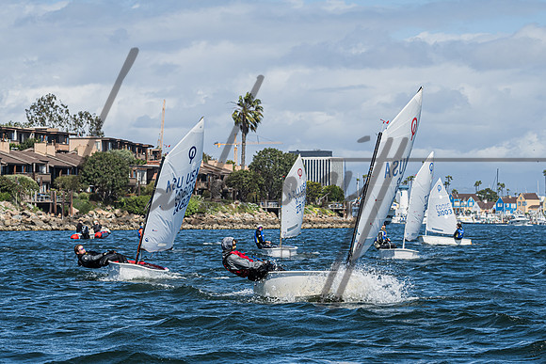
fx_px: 2398
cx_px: 205
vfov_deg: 8.7
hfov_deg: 13.0
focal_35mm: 158
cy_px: 250
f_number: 11
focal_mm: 115
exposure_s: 1/500
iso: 320
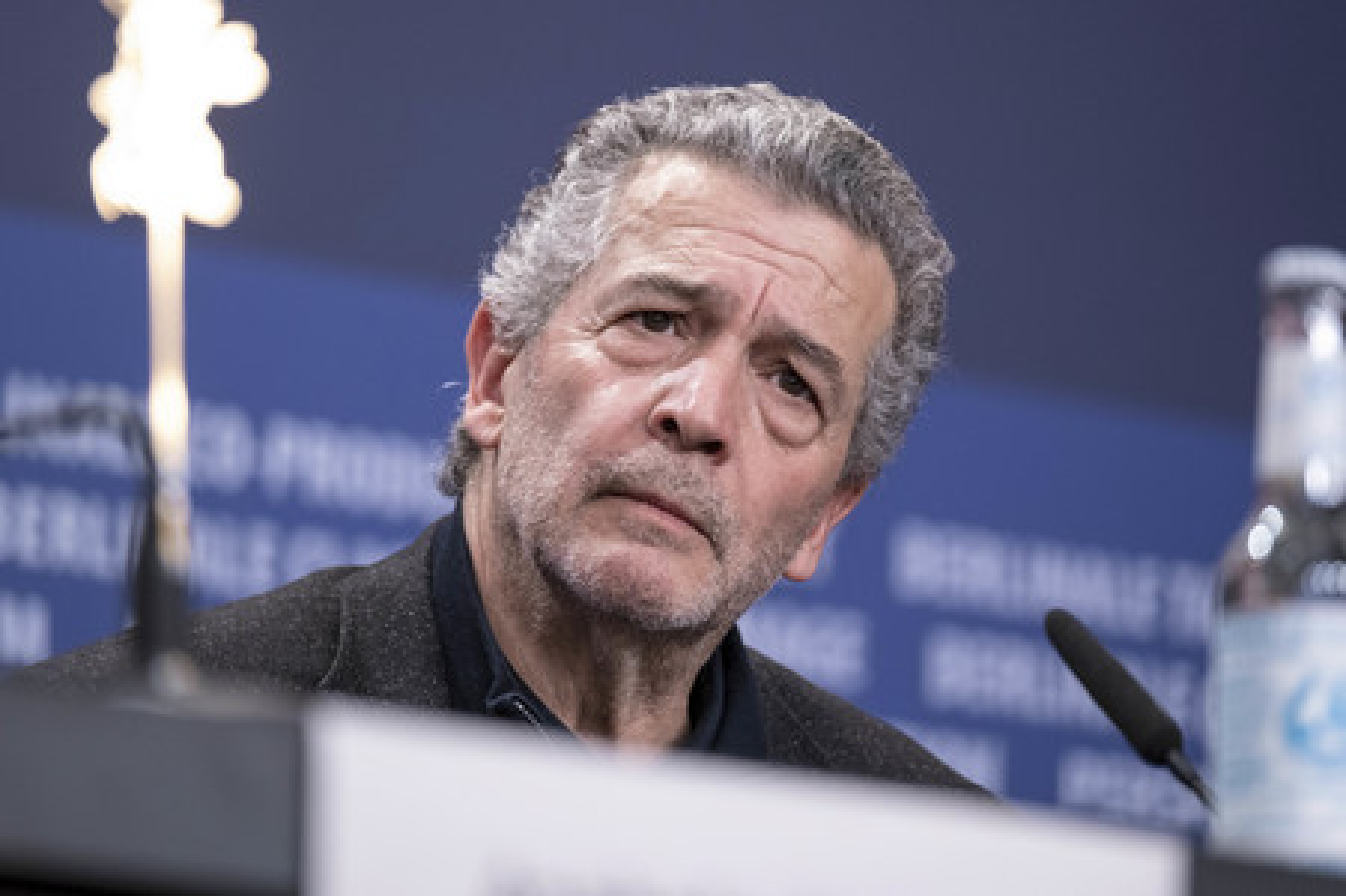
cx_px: 673
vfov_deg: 6.5
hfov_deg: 9.8
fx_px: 7846
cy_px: 448
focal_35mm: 210
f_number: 2.8
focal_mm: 140
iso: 1250
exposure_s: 1/180
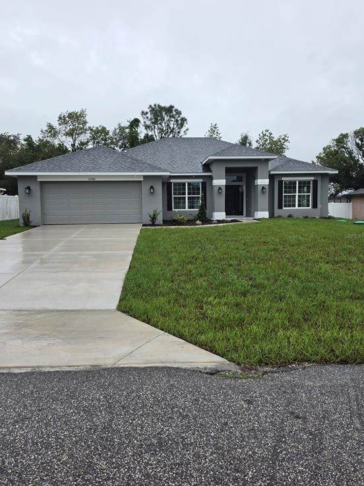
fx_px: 336
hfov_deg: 56.8
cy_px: 235
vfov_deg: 71.6
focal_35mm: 24
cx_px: 185
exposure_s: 1/2565
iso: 64
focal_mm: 6.5
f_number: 1.4
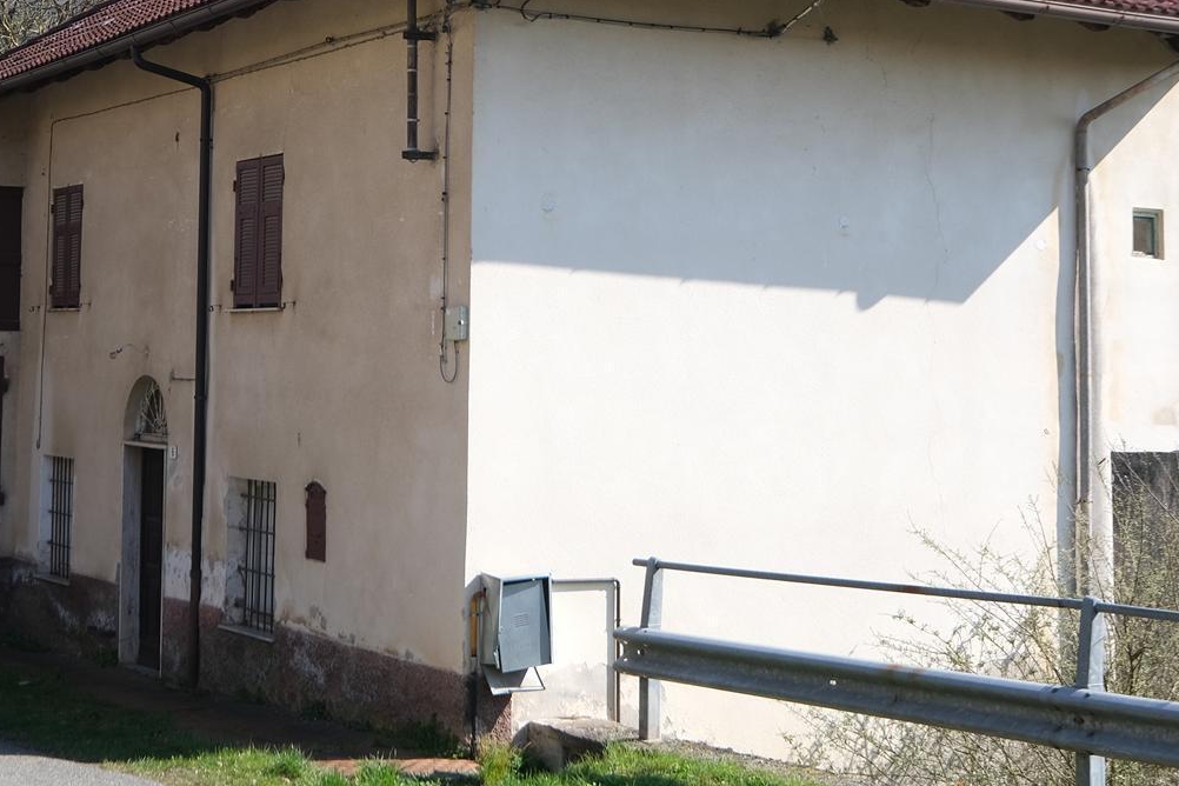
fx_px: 2260
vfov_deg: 19.6
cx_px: 323
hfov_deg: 28.9
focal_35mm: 69
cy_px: 241
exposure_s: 1/320
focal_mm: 24
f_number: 5.6
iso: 160
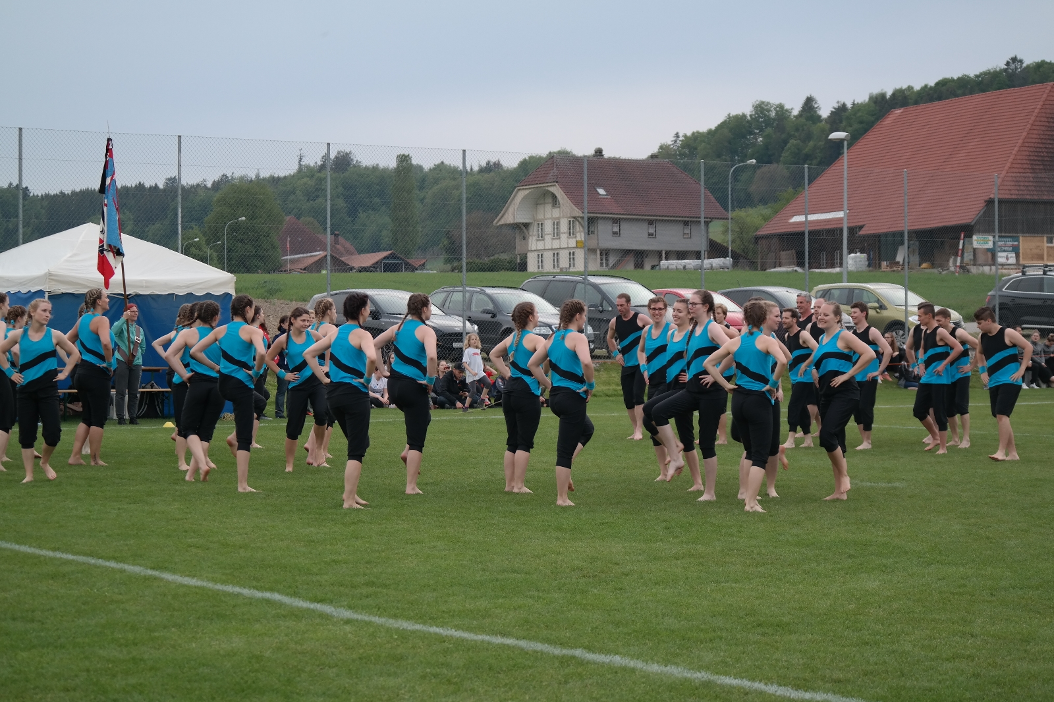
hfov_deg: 26.3
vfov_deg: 17.7
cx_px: 527
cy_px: 351
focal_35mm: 77
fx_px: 2254
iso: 200
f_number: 4
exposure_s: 1/160
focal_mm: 50
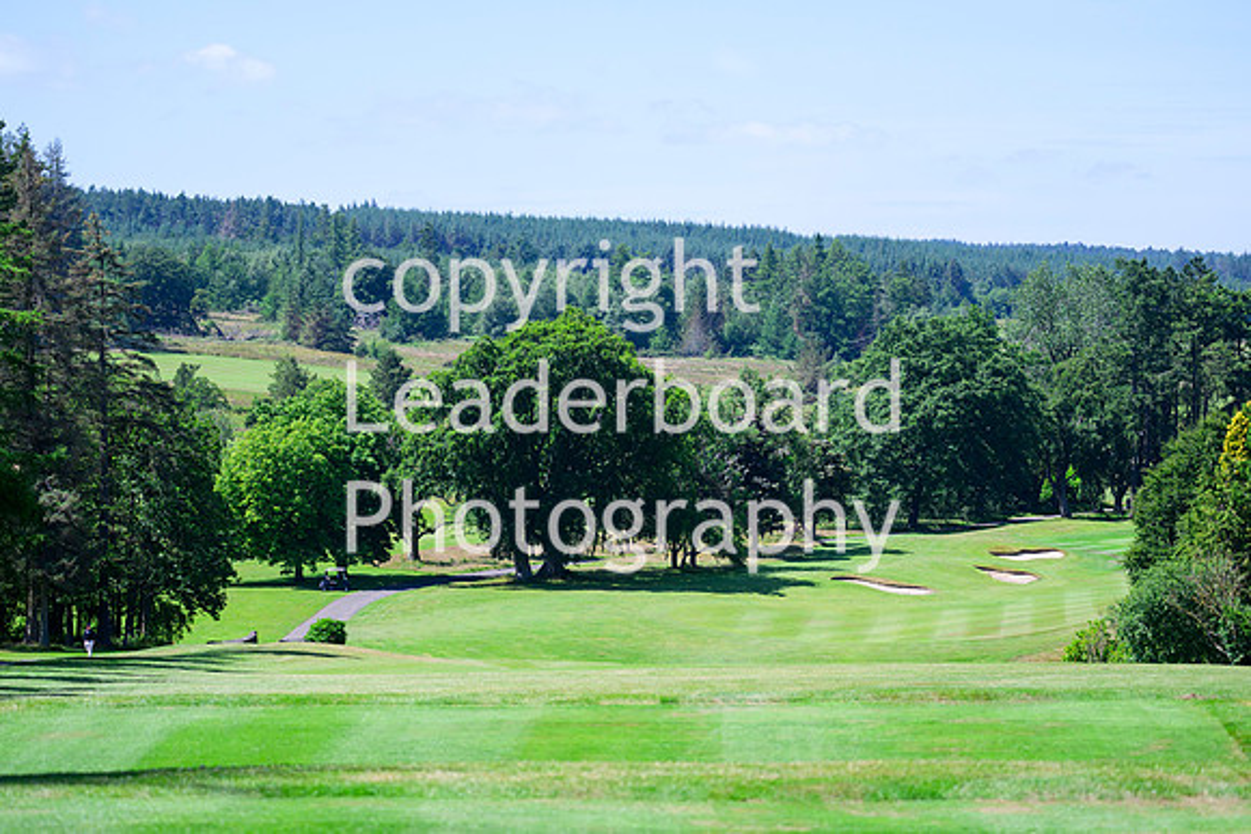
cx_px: 626
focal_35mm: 125
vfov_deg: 11.0
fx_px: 4345
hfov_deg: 16.4
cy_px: 417
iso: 800
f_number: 4.5
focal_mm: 125
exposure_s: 1/4000
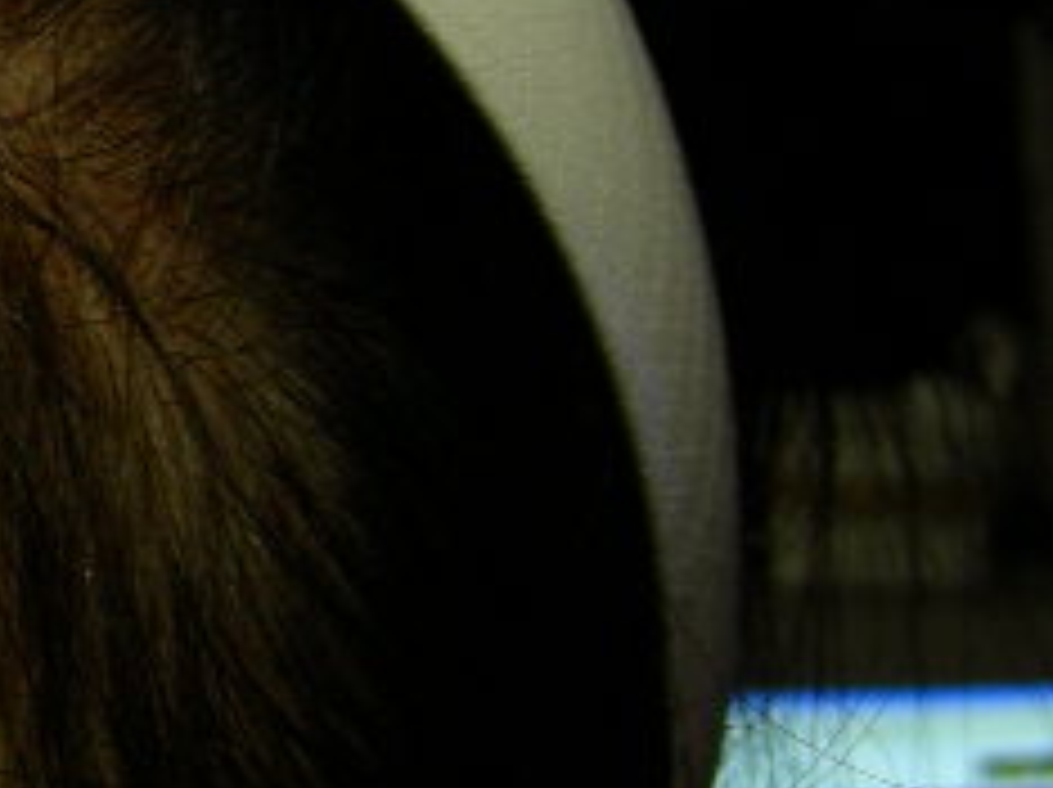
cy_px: 153
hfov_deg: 18.0
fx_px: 3160
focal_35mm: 104
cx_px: -189
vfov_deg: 14.1
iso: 50
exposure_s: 1/11.2
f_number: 3.5
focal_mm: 6.3
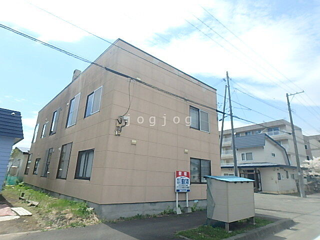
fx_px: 194
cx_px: 160
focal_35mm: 21
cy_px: 120
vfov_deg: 63.4
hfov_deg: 79.0
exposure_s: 1/1000
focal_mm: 3.7
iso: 125
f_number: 3.5
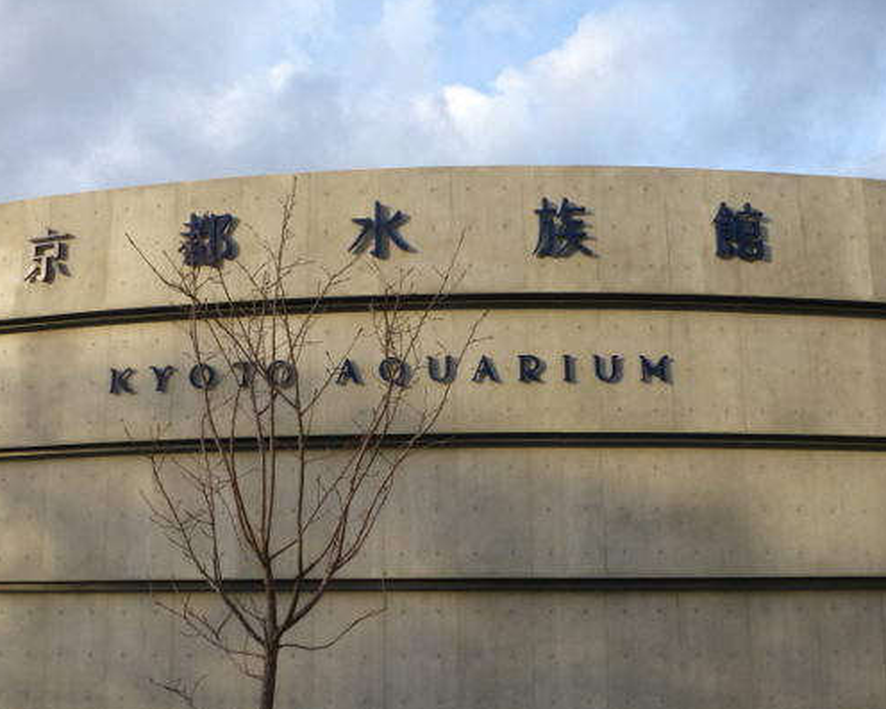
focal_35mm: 26
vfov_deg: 54.9
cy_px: 362
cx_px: 414
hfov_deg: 66.0
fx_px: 682
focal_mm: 4.3
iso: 100
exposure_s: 1/200
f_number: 4
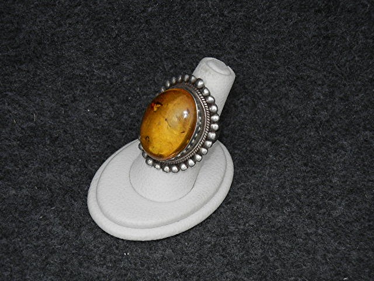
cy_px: 140
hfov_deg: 19.3
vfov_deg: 14.5
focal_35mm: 102
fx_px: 1102
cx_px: 187
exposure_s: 1/30
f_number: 4.5
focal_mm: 18.3
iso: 604
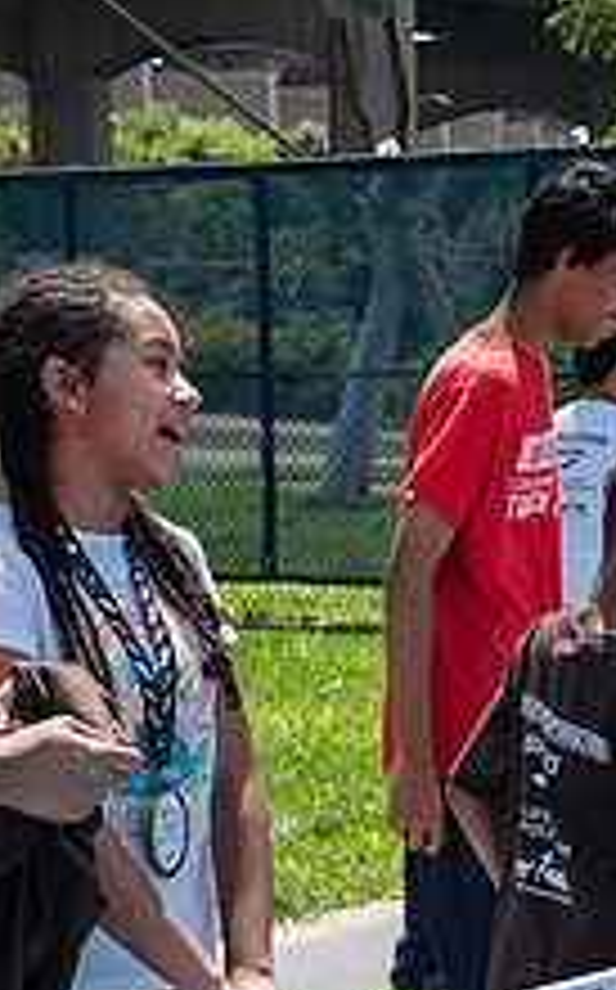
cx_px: 655
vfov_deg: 15.2
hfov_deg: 9.5
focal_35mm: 137
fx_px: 3690
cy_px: 812
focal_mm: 44
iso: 250
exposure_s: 1/640
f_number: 5.6
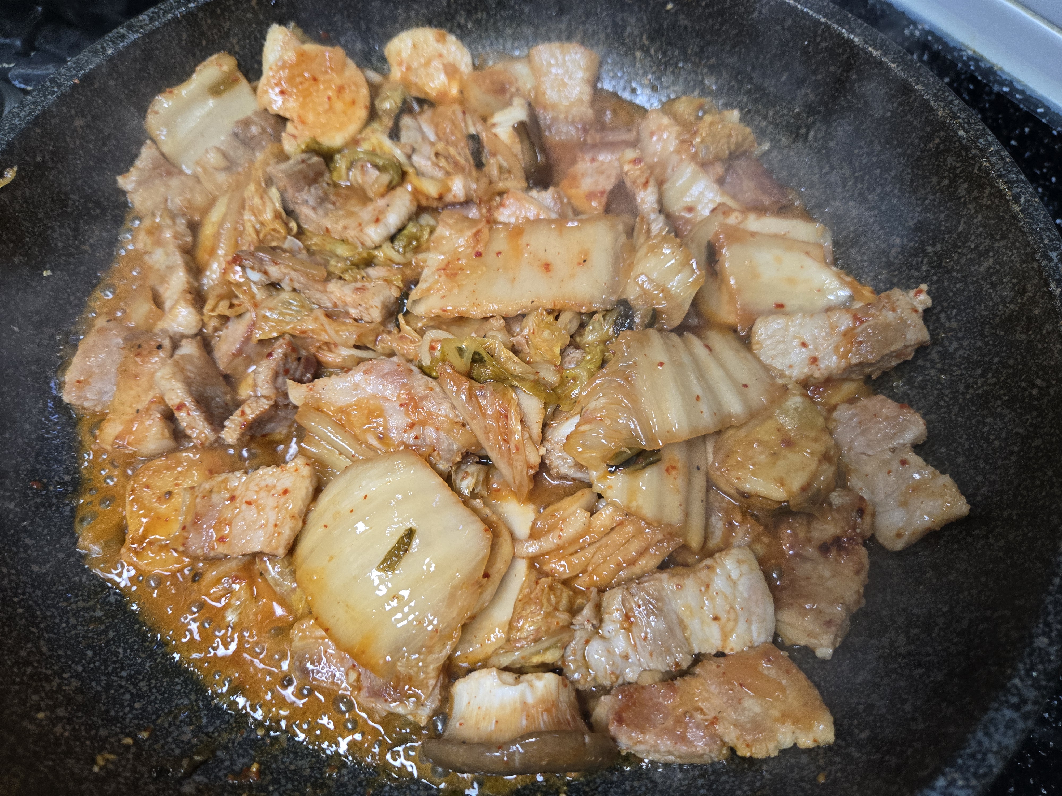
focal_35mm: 23
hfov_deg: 73.9
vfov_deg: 58.9
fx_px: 706
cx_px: 531
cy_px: 398
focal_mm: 5.4
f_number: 1.8
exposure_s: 1/120
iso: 250
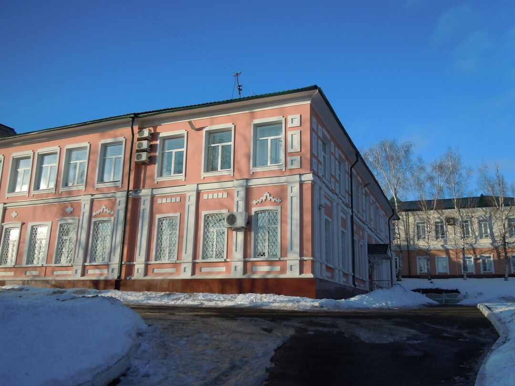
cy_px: 193
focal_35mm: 30
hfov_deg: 60.0
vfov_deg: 46.8
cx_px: 258
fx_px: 446
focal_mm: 5.4
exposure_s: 1/1000
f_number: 3.5
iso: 100
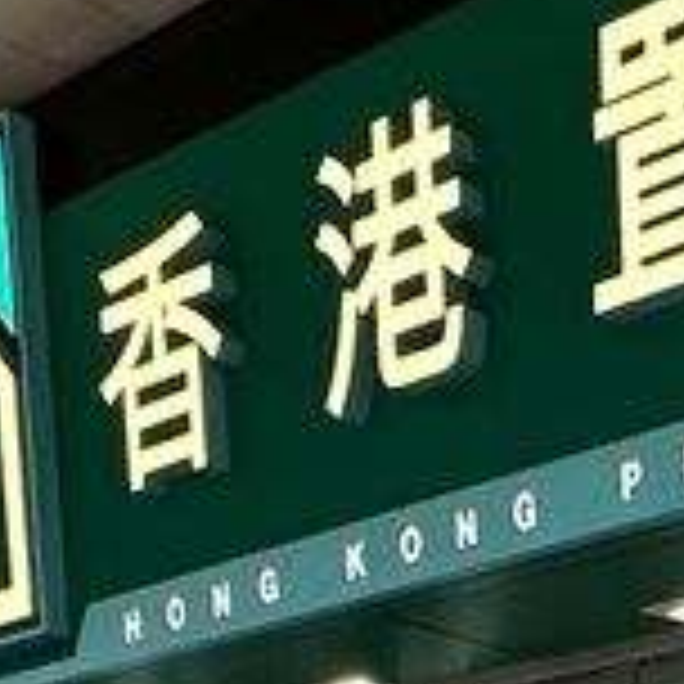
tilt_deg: -9.2
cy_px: 1593
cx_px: 986
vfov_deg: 13.5
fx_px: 2191
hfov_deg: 16.4
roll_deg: -0.1
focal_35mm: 98
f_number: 2.2
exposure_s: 1/145
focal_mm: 2.22
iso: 40
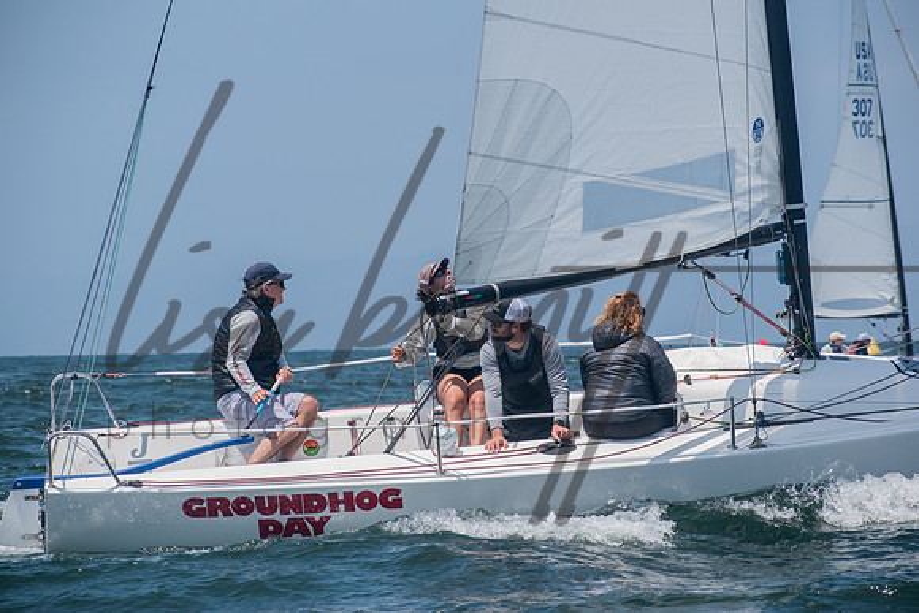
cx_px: 460
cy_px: 306
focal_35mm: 195
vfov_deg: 7.0
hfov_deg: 10.5
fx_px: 4979
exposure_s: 1/1600
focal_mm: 130
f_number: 8
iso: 400
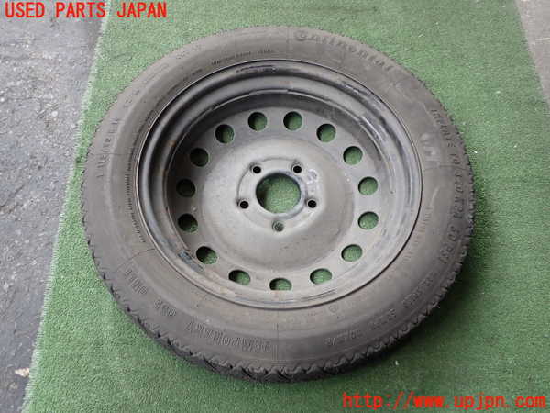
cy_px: 206
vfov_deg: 46.8
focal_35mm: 30
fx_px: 477
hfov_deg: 60.0
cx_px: 275
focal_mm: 5.4
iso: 160
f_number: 2.3
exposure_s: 1/125
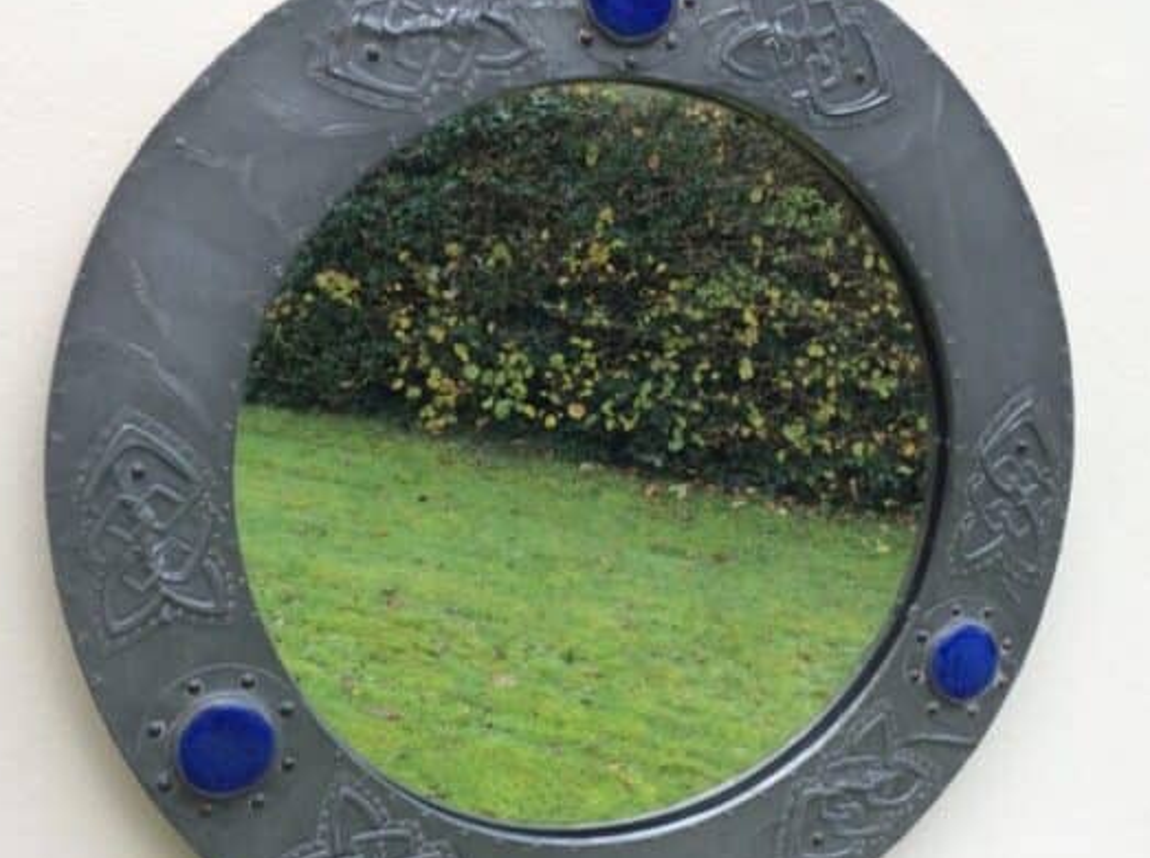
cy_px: 463
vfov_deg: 30.8
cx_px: 633
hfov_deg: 40.5
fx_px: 1558
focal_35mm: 47
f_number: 2.4
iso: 40
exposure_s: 1/100
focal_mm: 3.3
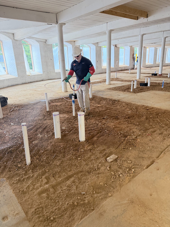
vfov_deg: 71.6
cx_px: 85
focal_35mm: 24
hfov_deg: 56.8
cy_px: 114
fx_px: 157
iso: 200
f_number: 1.78
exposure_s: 1/65
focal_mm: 6.76
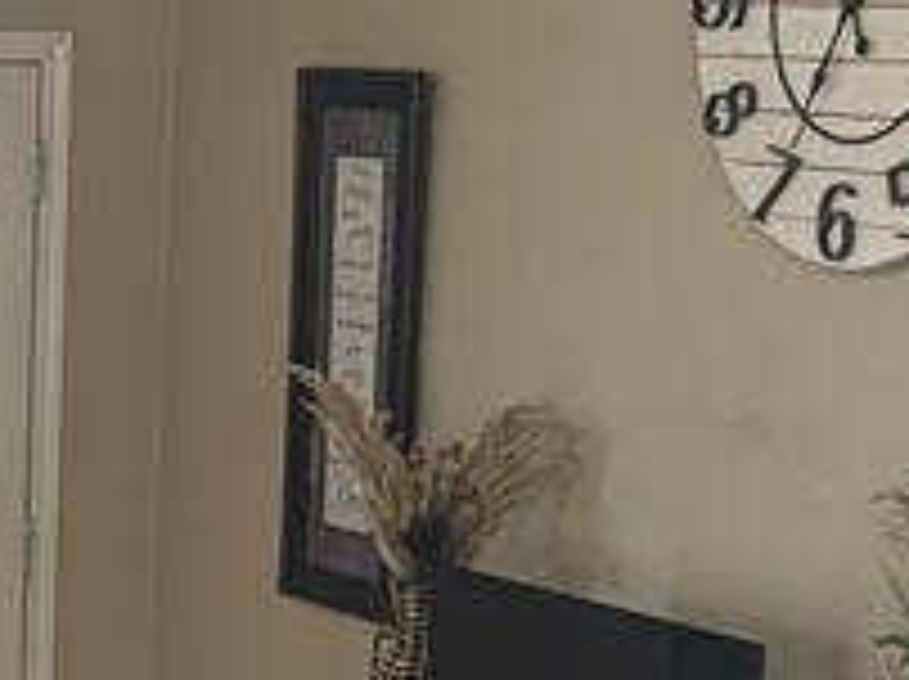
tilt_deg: -14.8
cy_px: 932
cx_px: -140
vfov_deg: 10.9
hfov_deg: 14.5
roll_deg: -0.2
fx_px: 3462
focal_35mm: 132
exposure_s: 1/60
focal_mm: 5.7
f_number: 1.5
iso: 160
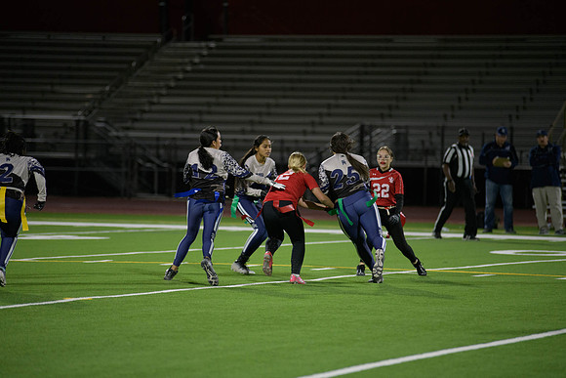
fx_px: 3145
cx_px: 283
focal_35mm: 200
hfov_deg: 10.3
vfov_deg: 6.9
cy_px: 189
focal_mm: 200
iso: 2500
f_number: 2.8
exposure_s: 1/640
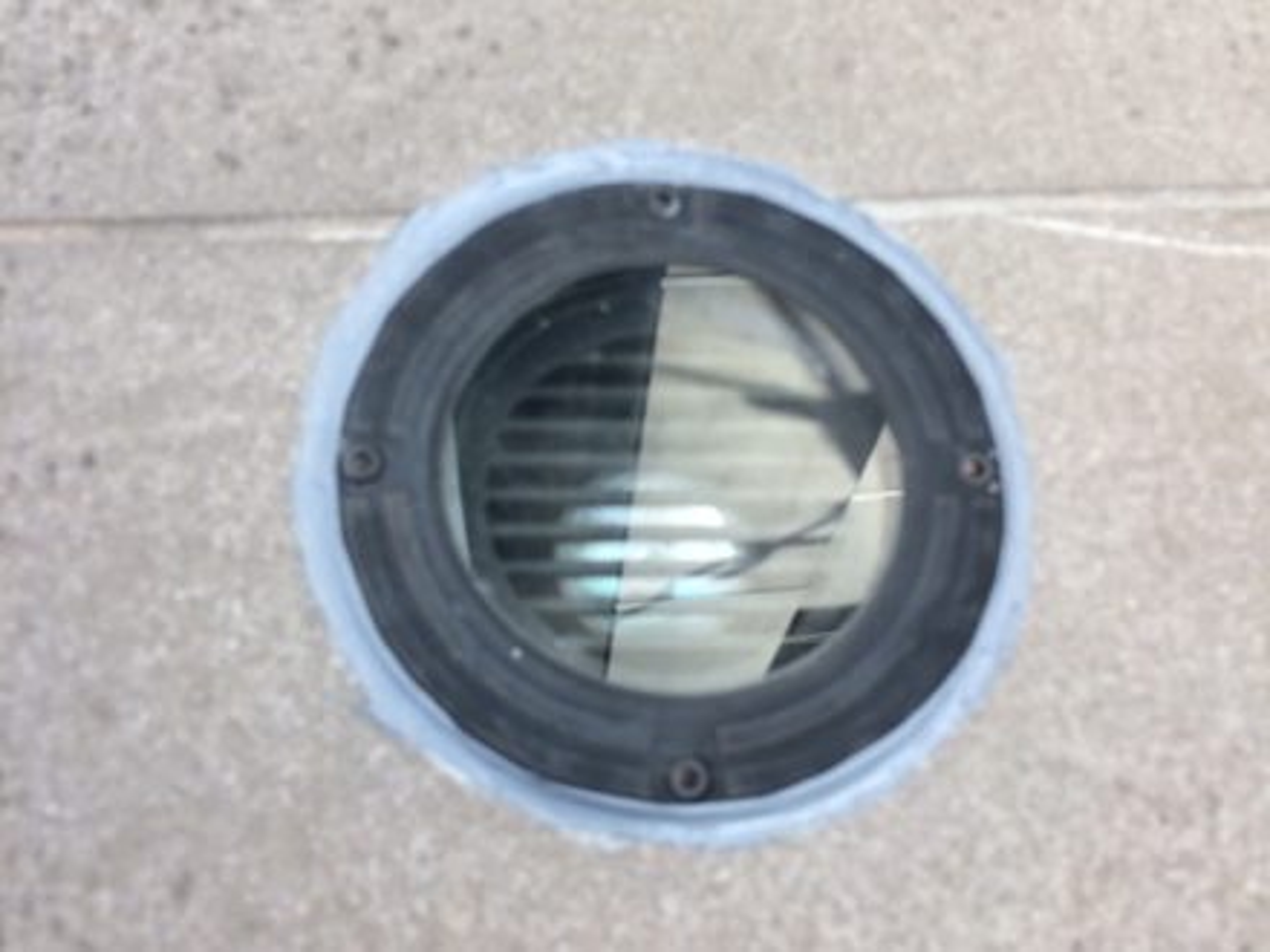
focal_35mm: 29
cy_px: 476
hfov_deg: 61.7
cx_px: 635
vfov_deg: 48.2
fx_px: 1064
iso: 32
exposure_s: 1/348
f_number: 2.2
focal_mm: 4.15
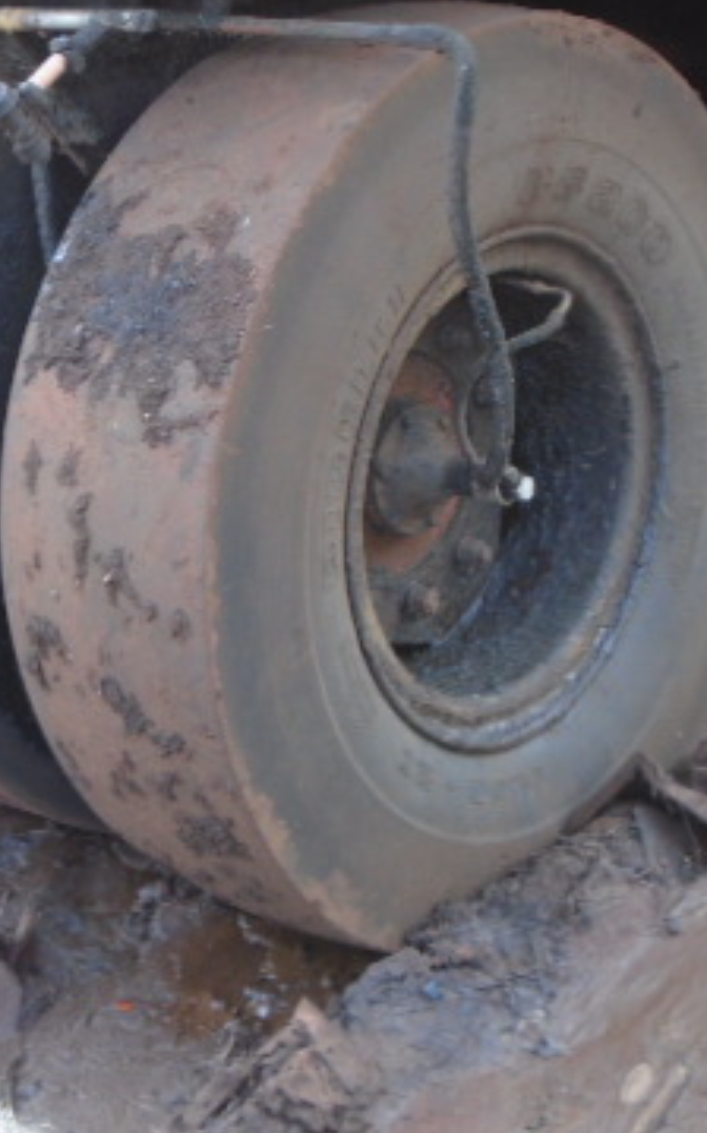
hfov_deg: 19.1
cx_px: 227
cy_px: 388
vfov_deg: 30.0
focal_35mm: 68
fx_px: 2099
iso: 100
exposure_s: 1/40
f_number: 3.8
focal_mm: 6.4
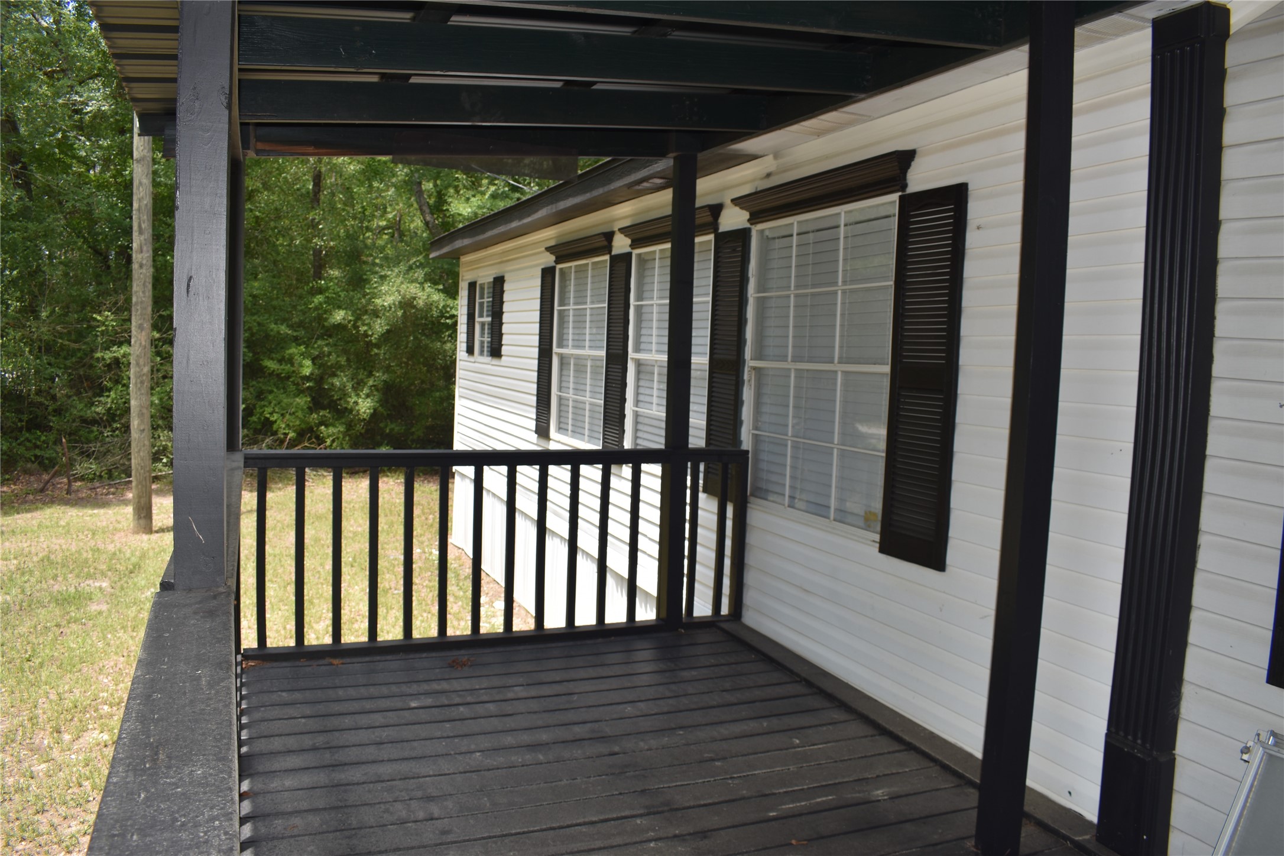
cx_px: 642
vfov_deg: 47.9
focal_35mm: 27
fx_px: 963
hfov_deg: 67.4
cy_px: 428
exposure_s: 1/160
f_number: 6.3
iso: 100
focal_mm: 18
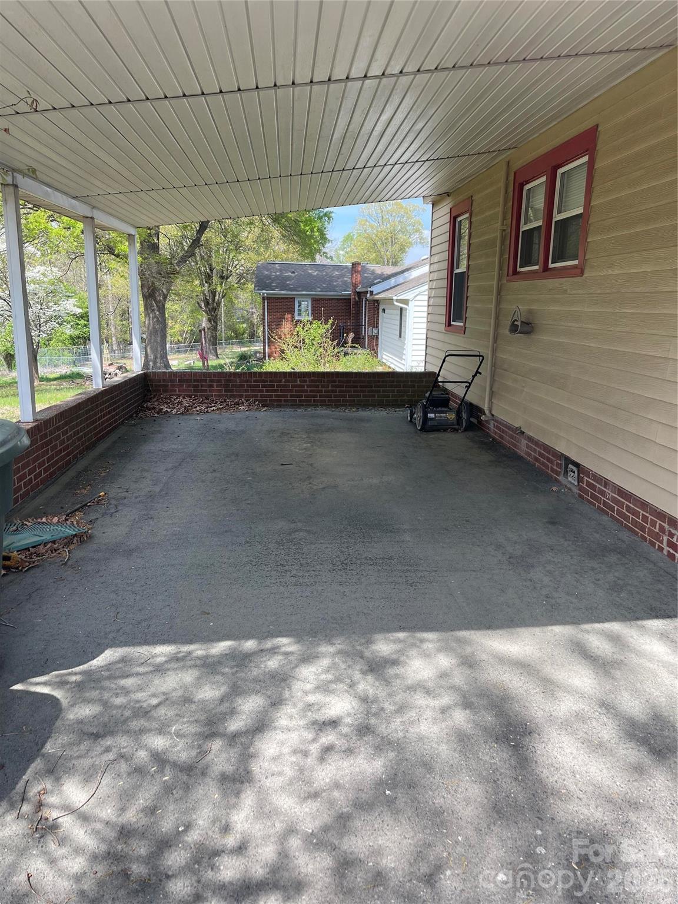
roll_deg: -1.5
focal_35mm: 25
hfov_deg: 54.9
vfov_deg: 69.4
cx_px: 339
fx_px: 653
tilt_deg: -13.7
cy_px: 452
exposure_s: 1/831
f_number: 1.6
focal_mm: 5.1
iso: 32
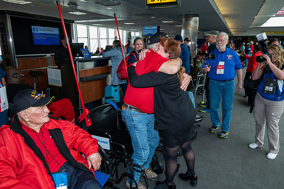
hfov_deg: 73.8
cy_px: 94
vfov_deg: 53.1
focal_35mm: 24
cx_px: 142
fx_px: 189
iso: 3600
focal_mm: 24
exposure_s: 1/80
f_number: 11
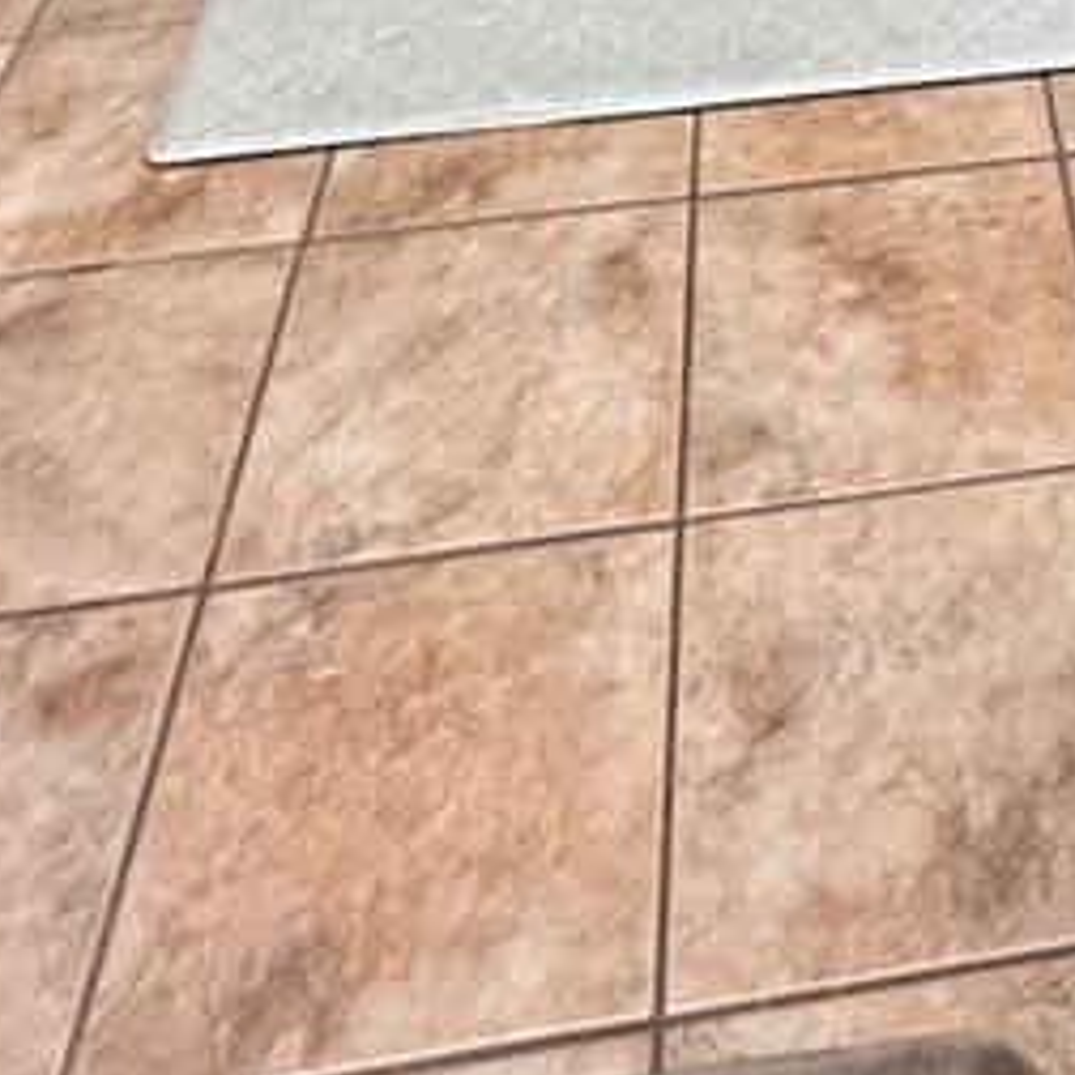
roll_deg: -2.3
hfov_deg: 27.3
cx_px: 1098
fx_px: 2073
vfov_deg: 16.5
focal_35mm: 59
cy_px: -1339
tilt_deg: +0.8
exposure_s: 1/60
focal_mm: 2.22
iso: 640
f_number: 2.2
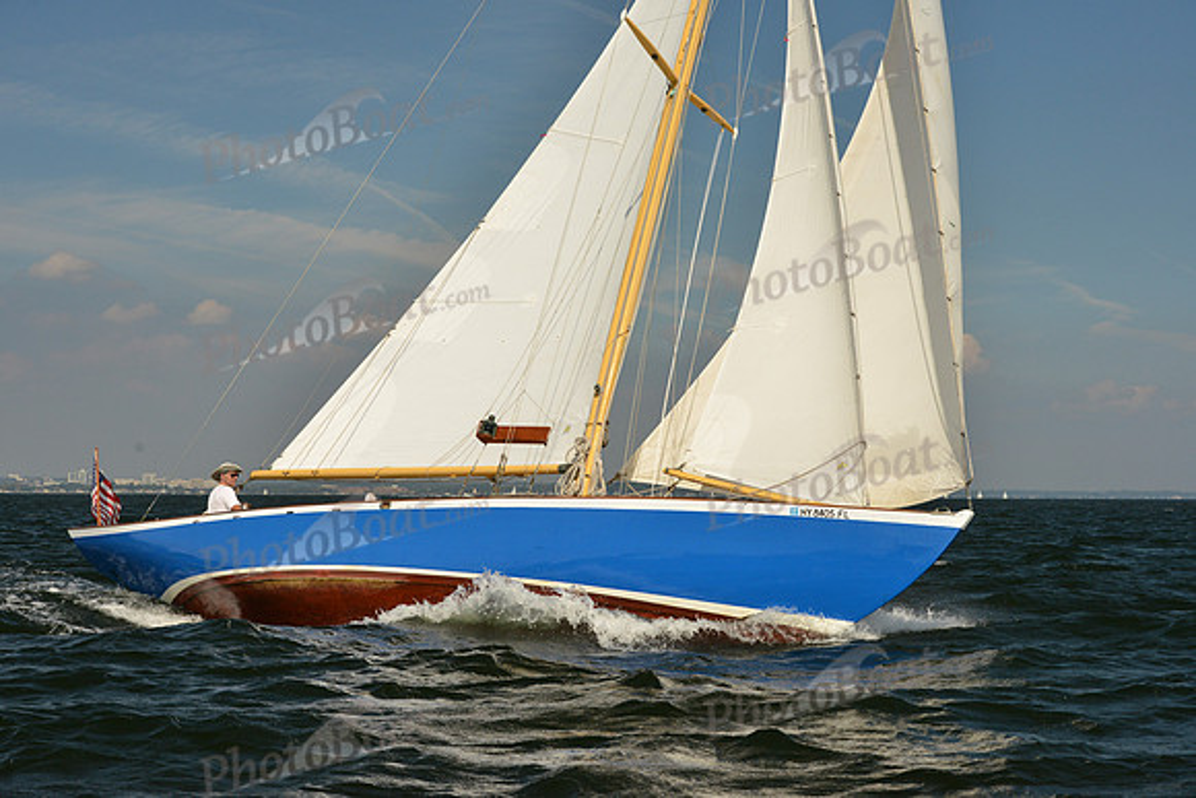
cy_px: 399
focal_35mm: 70
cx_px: 598
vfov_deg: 19.5
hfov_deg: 28.8
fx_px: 2326
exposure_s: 1/1250
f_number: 10
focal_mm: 70
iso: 1000
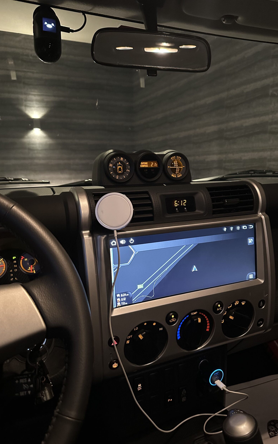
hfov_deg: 47.5
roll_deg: -0.4
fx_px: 315
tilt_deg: -11.1
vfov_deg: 70.4
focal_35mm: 26
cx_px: 155
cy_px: 221
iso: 1250
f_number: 1.78
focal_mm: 6.86
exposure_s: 1/30
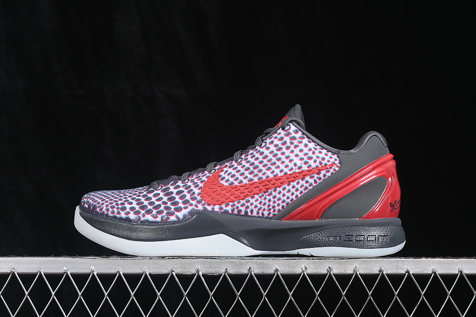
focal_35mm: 75
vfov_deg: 18.2
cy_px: 158
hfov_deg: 27.0
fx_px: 992
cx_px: 238
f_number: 7.1
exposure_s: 1/80
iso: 160
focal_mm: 50
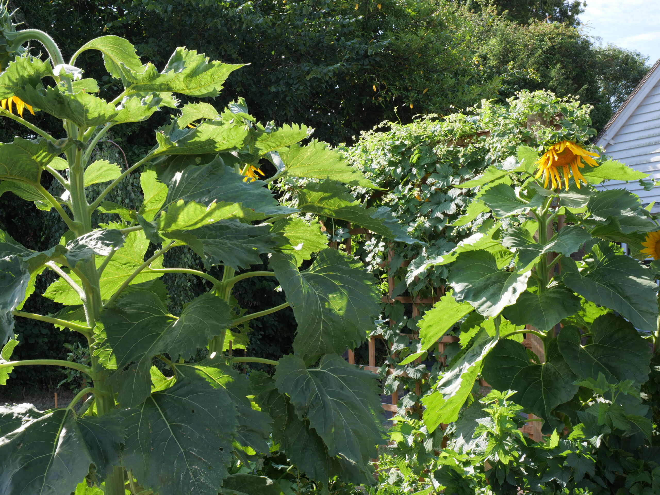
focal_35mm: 44
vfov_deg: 32.9
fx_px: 839
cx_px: 330
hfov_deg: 42.9
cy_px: 248
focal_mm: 22
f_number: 11
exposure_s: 1/60
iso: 200
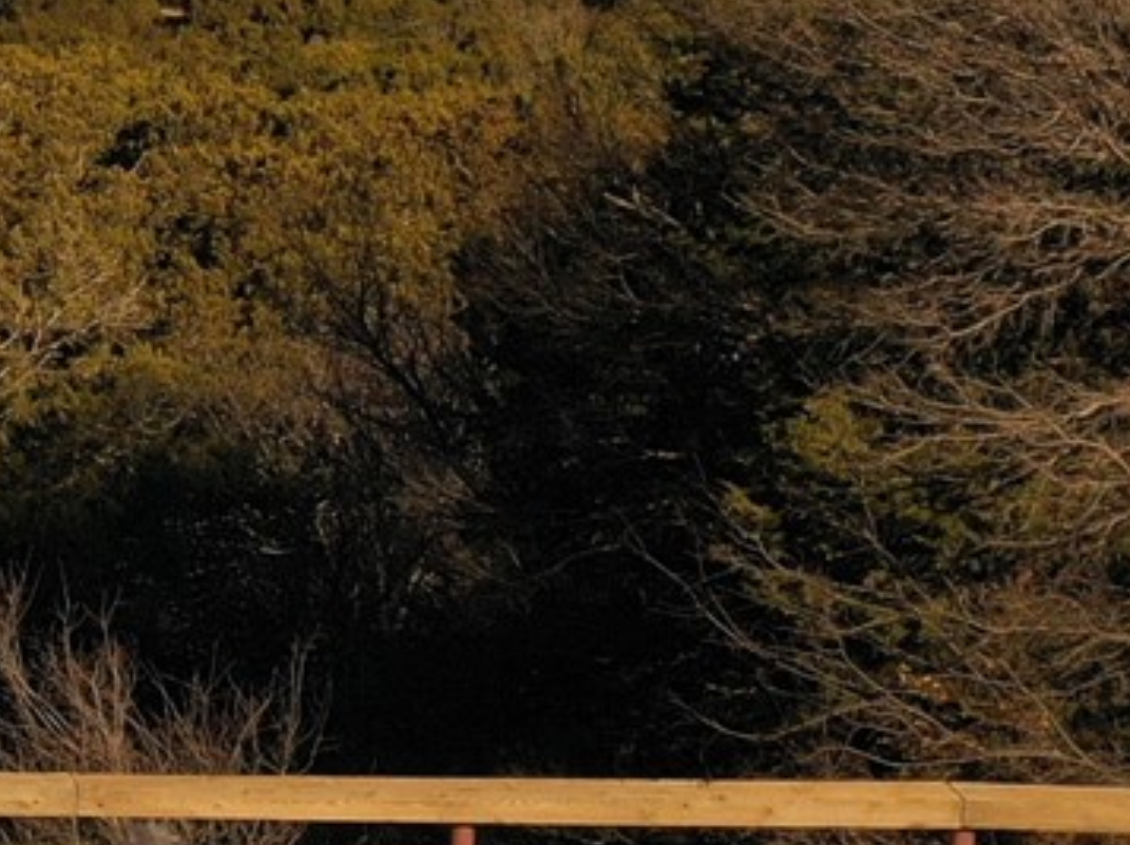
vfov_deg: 9.0
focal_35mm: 164
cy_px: 310
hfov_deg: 10.6
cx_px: -1437
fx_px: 5348
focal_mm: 10.26
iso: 100
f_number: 6.3
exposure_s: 1/800
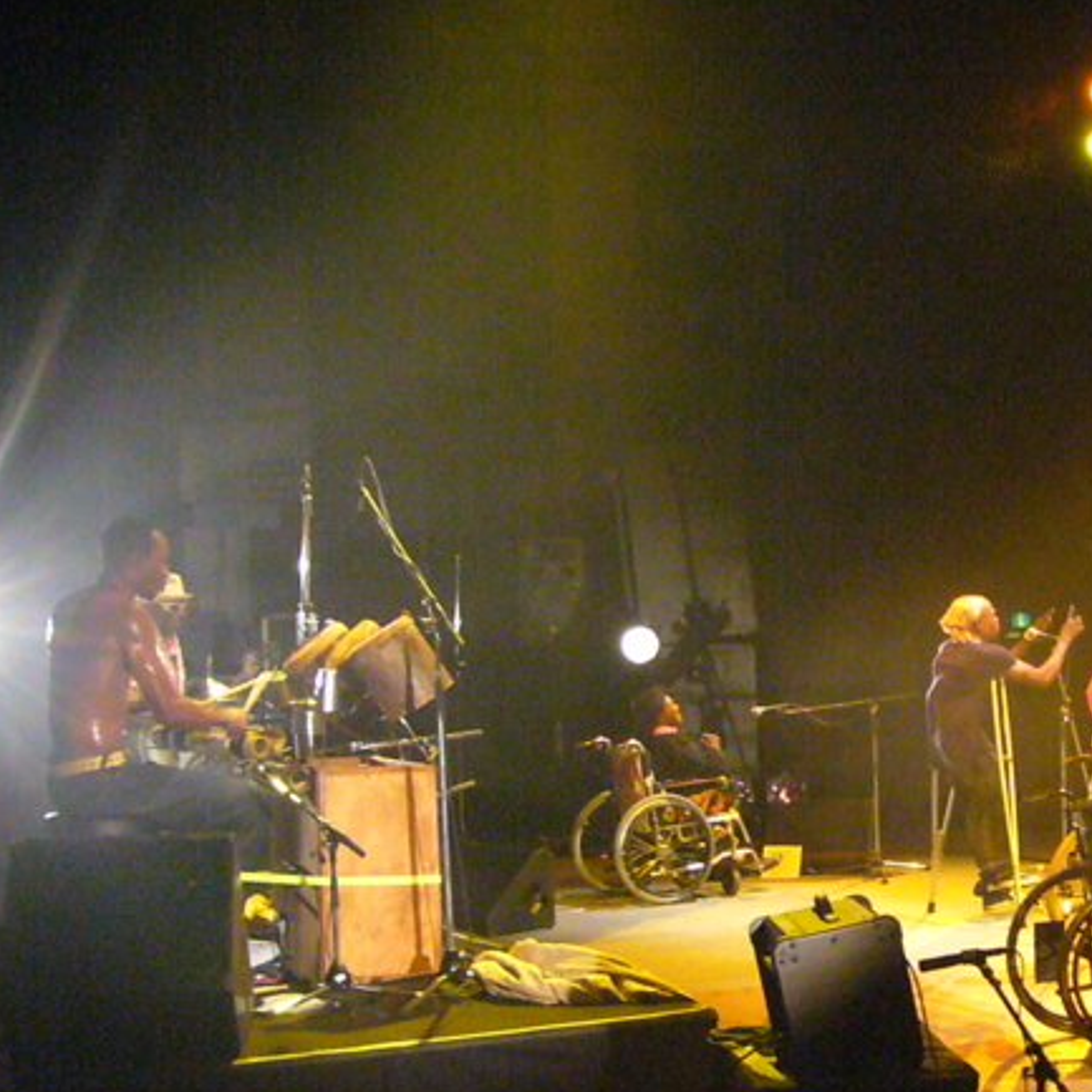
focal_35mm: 67
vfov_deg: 25.6
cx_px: 943
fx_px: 2391
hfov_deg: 25.1
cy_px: 731
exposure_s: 1/60
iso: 400
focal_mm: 4.9
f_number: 2.9
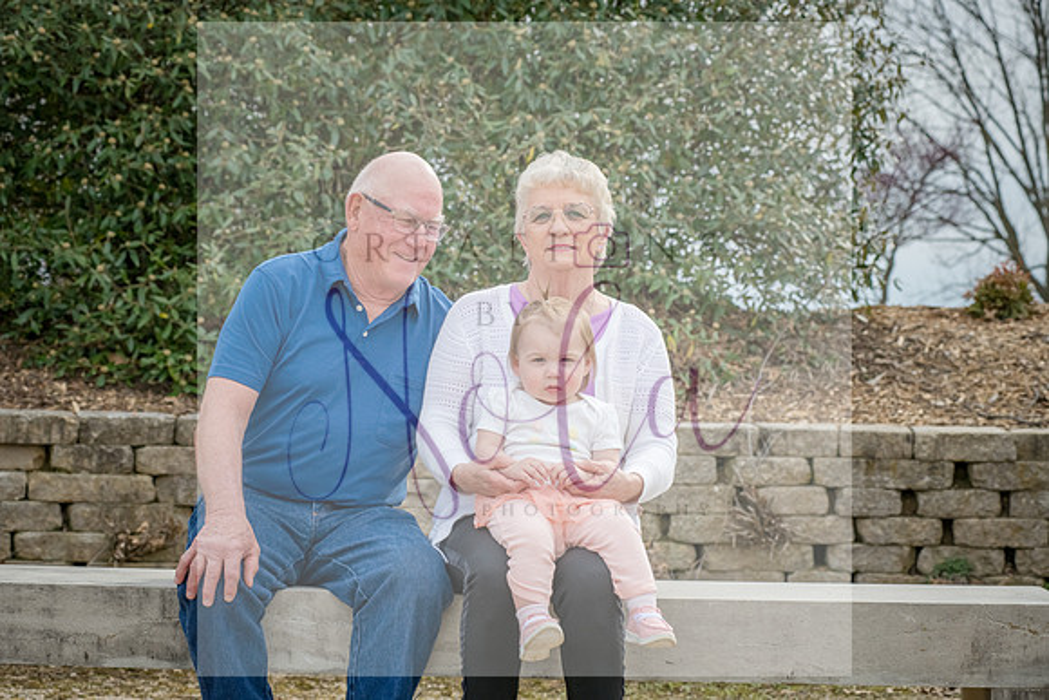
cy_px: 350
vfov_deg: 15.9
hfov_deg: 23.6
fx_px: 2506
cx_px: 524
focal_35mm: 86
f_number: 9
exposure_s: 1/640
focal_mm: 86
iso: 400
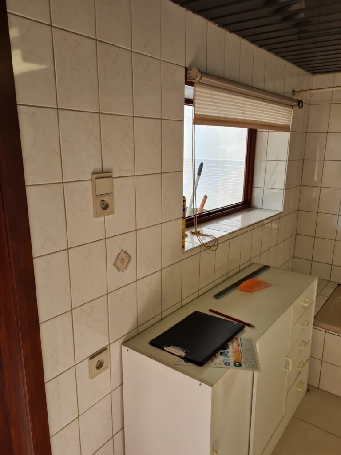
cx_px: 170
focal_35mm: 26
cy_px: 228
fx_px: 341
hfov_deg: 53.1
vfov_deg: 67.3
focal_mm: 5.4
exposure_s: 1/100
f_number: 1.8
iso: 64
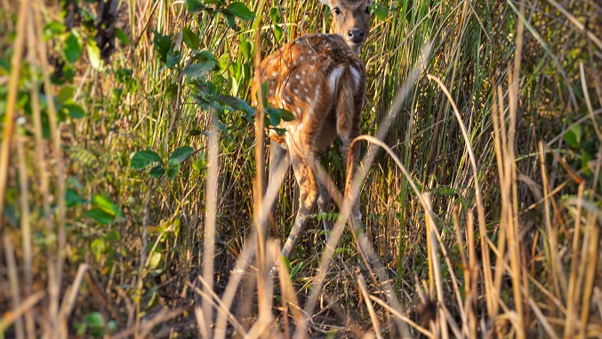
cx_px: 272
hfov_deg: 5.8
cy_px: 129
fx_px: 5923
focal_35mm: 371
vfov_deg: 3.3
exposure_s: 1/125
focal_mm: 200
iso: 400
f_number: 9
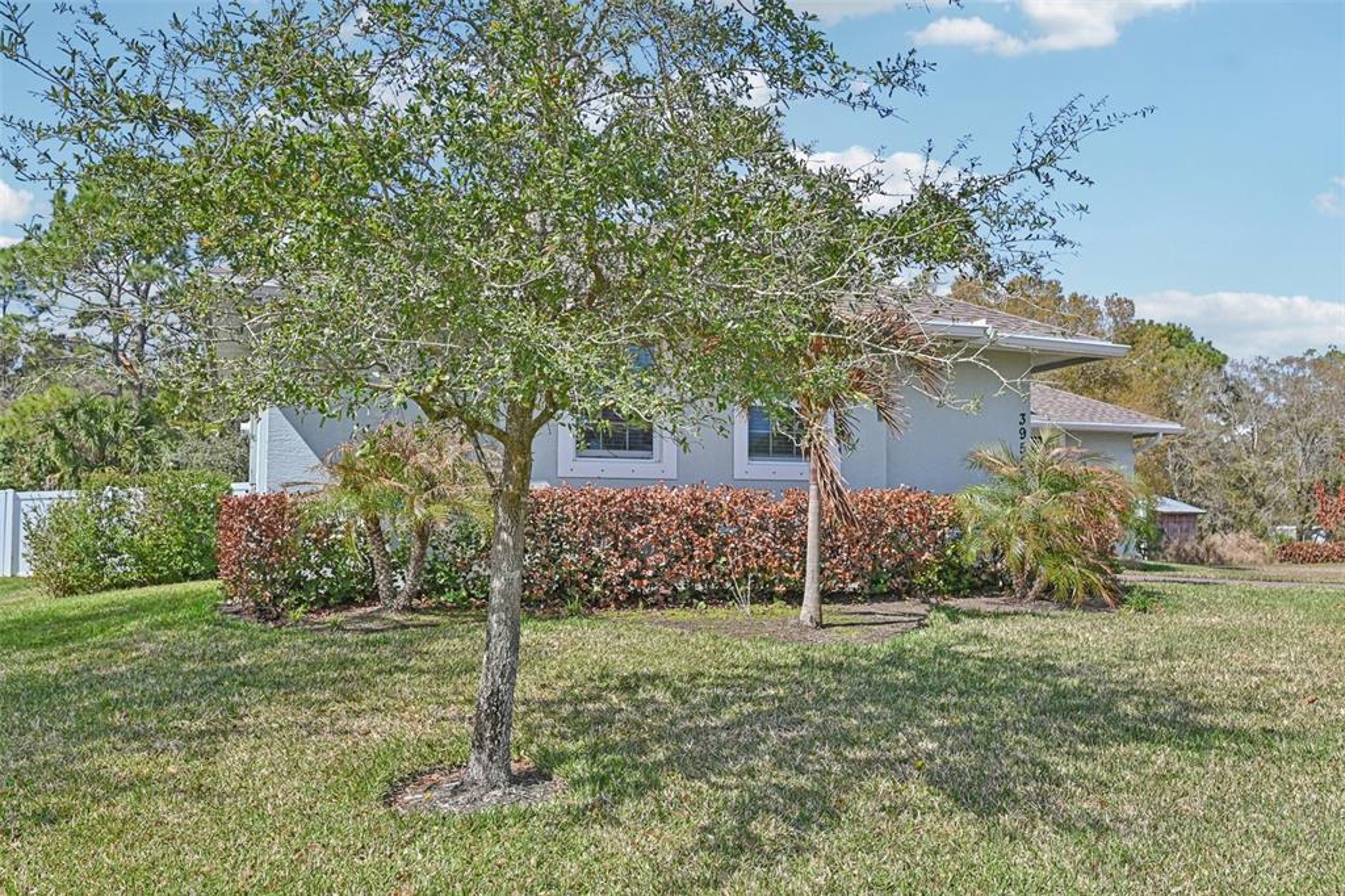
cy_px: 448
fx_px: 1120
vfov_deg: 43.6
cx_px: 672
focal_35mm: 30
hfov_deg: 61.9
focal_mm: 30
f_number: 8
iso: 2000
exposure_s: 1/4000
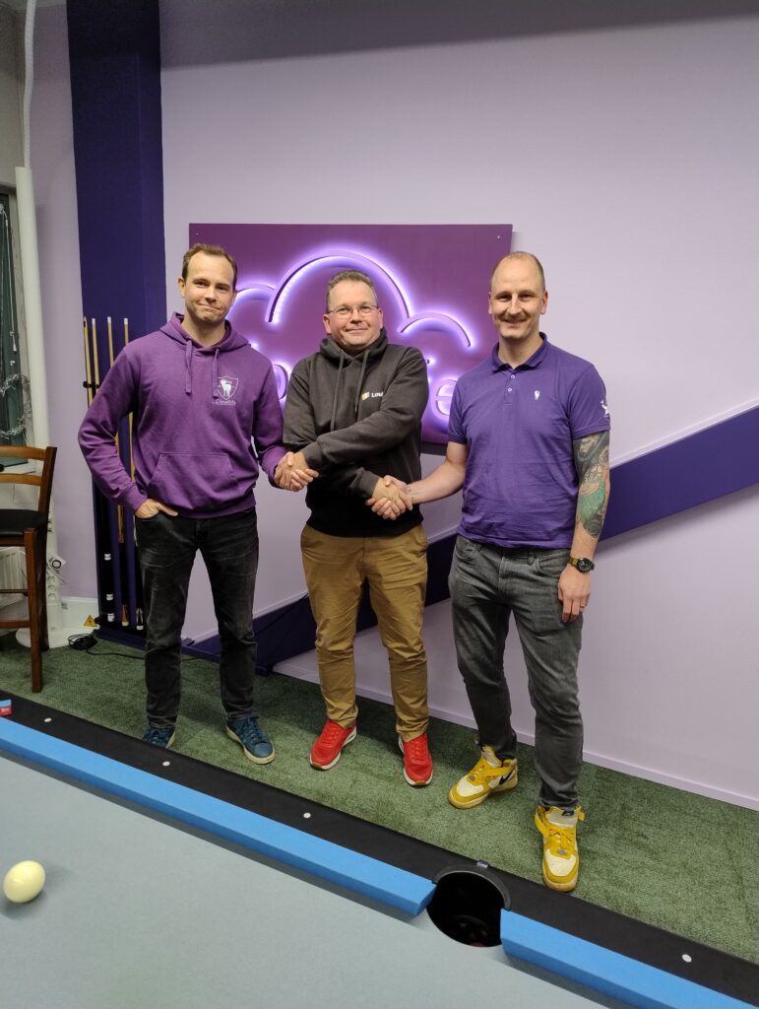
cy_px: 504
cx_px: 380
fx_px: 700
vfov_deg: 71.5
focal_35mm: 24
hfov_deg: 56.9
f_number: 1.8
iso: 369
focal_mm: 5.56
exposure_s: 1/50
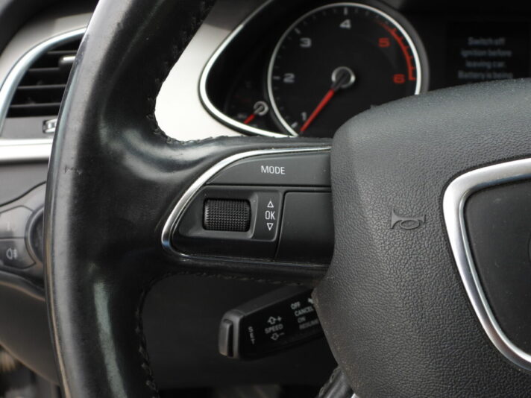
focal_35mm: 44
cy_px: 199
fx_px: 675
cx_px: 266
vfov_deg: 32.9
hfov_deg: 42.9
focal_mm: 7.9
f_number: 3.2
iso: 100
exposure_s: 1/200
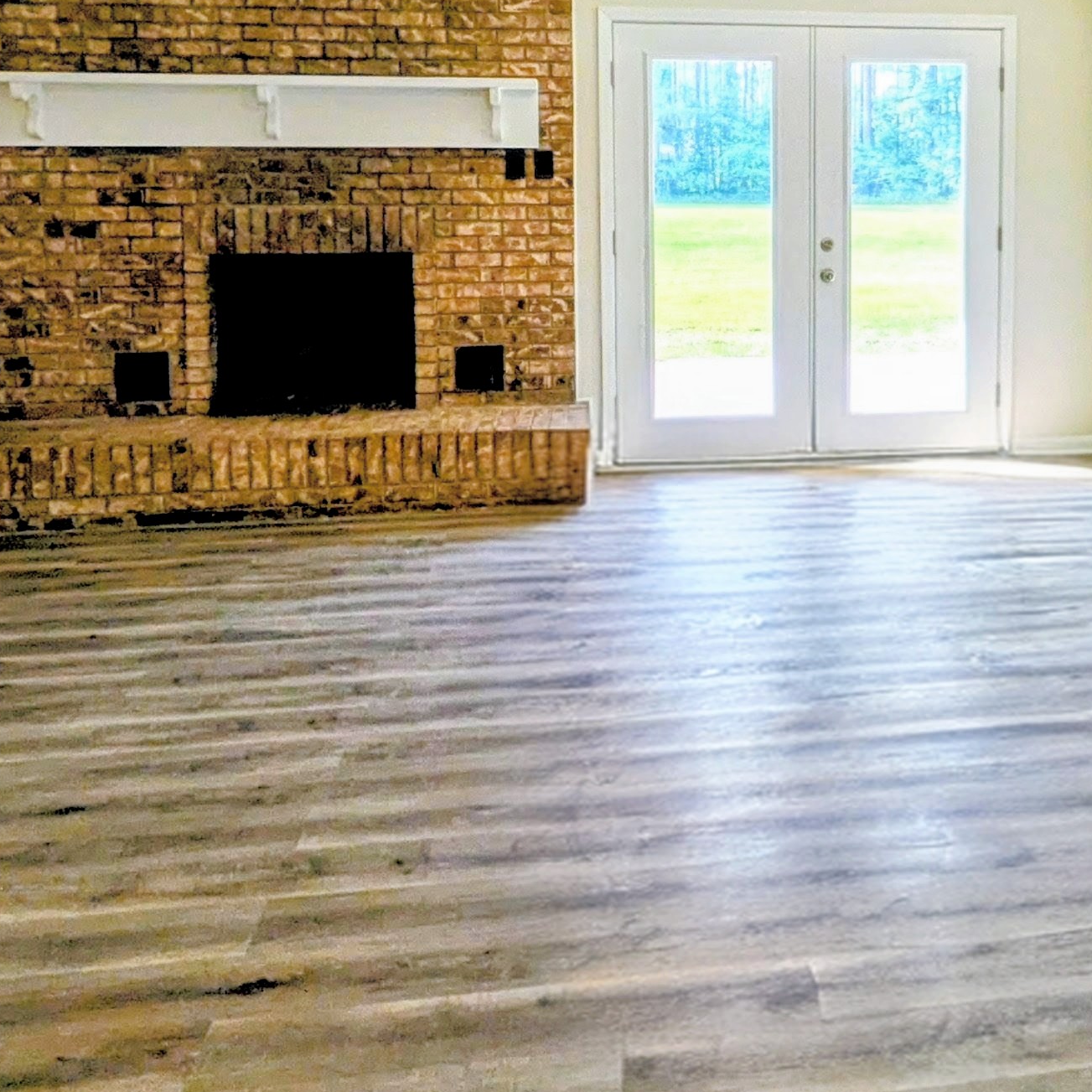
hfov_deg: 42.6
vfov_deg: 42.5
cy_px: 268
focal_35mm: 38
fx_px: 1356
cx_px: 805
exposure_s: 1/174
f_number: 2.2
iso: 58
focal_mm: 1.85
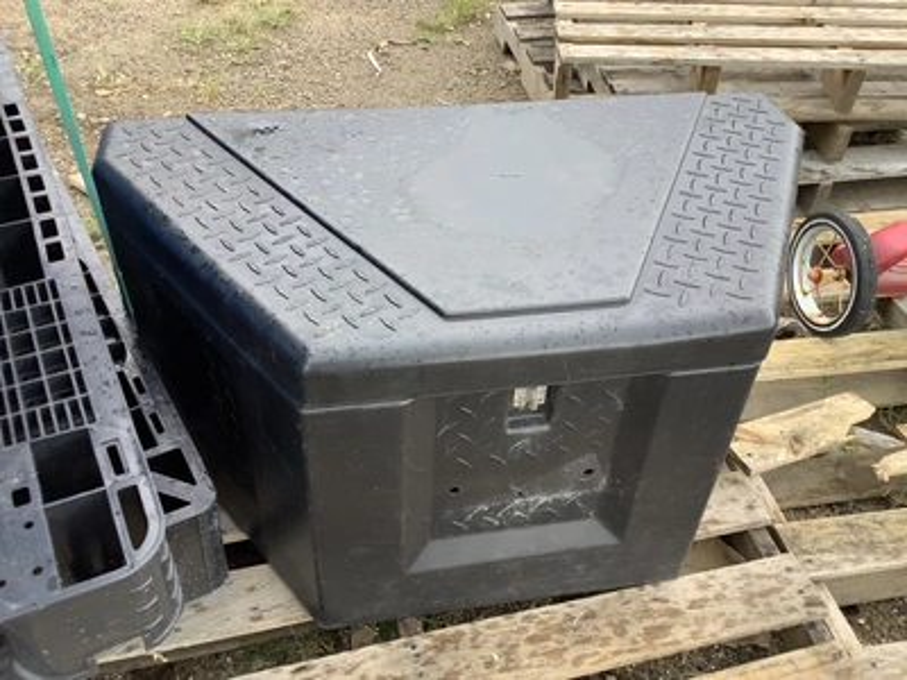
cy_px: 340
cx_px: 454
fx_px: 812
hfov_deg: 58.4
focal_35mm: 31
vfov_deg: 45.4
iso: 64
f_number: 2.4
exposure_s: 1/120
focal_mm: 3.3
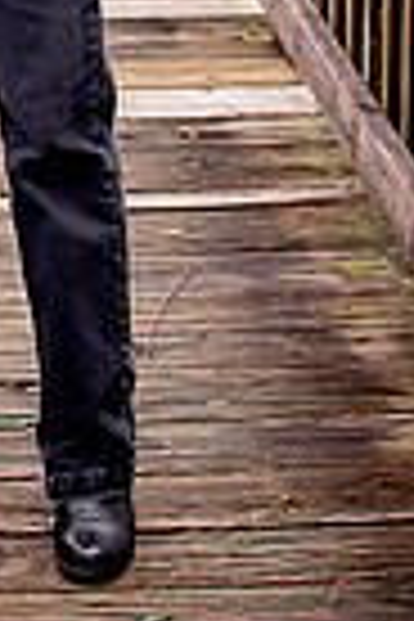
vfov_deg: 11.6
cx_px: -198
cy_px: -310
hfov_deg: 7.9
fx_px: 2932
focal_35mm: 170
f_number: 3.5
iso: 200
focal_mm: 35
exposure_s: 1/250
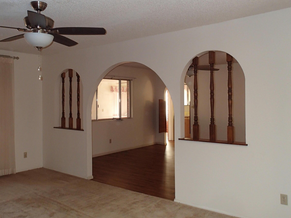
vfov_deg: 42.9
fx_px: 277
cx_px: 117
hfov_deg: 55.0
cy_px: 105
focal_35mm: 33
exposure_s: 1/30
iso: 200
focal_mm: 4.5
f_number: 2
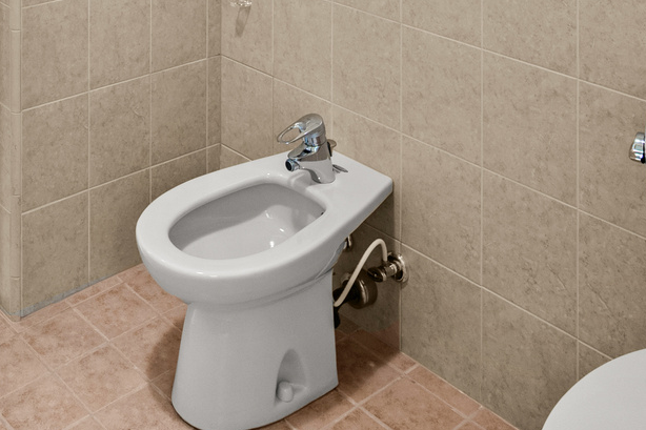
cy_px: -269
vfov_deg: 21.2
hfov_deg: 37.6
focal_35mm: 50
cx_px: 94
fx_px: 897
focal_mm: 15
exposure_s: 1/4
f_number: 7.1
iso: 500
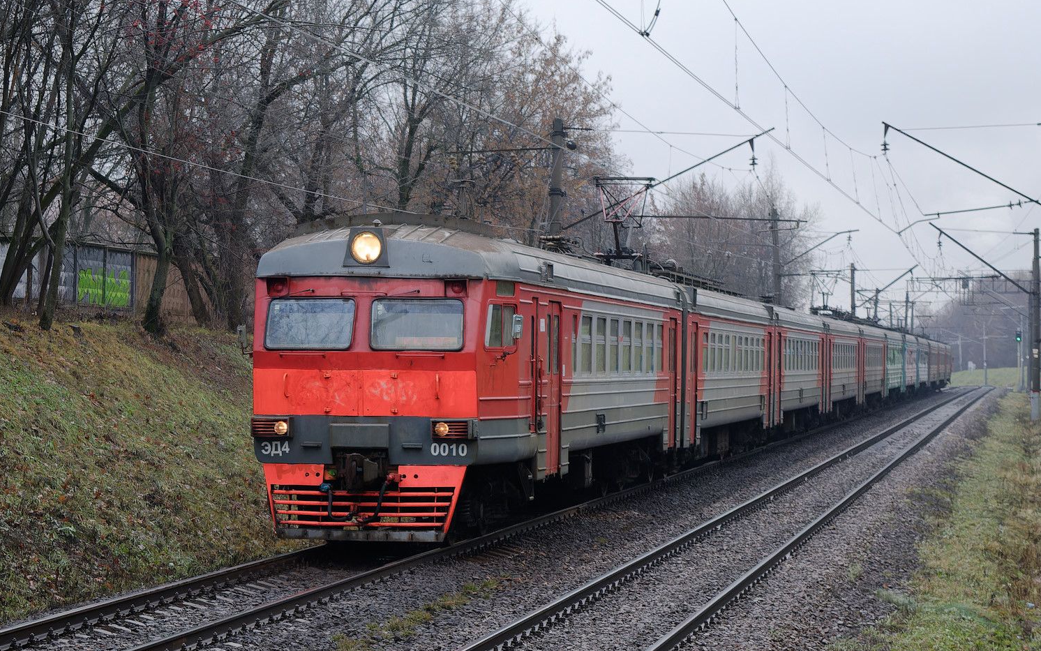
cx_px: 521
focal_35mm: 85
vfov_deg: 15.5
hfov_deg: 24.5
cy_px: 313
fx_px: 2398
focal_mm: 55
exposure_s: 1/400
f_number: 7.1
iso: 1600
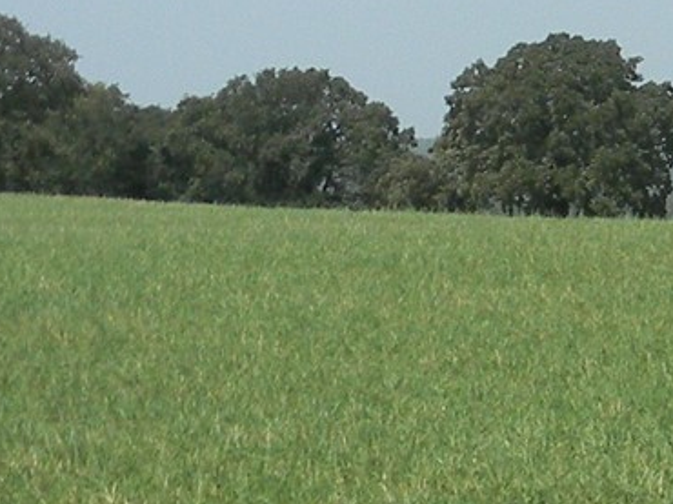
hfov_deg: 8.0
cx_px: 1708
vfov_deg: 6.5
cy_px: -18
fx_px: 4410
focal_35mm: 227
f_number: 3.8
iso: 80
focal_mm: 7.3
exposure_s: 1/877
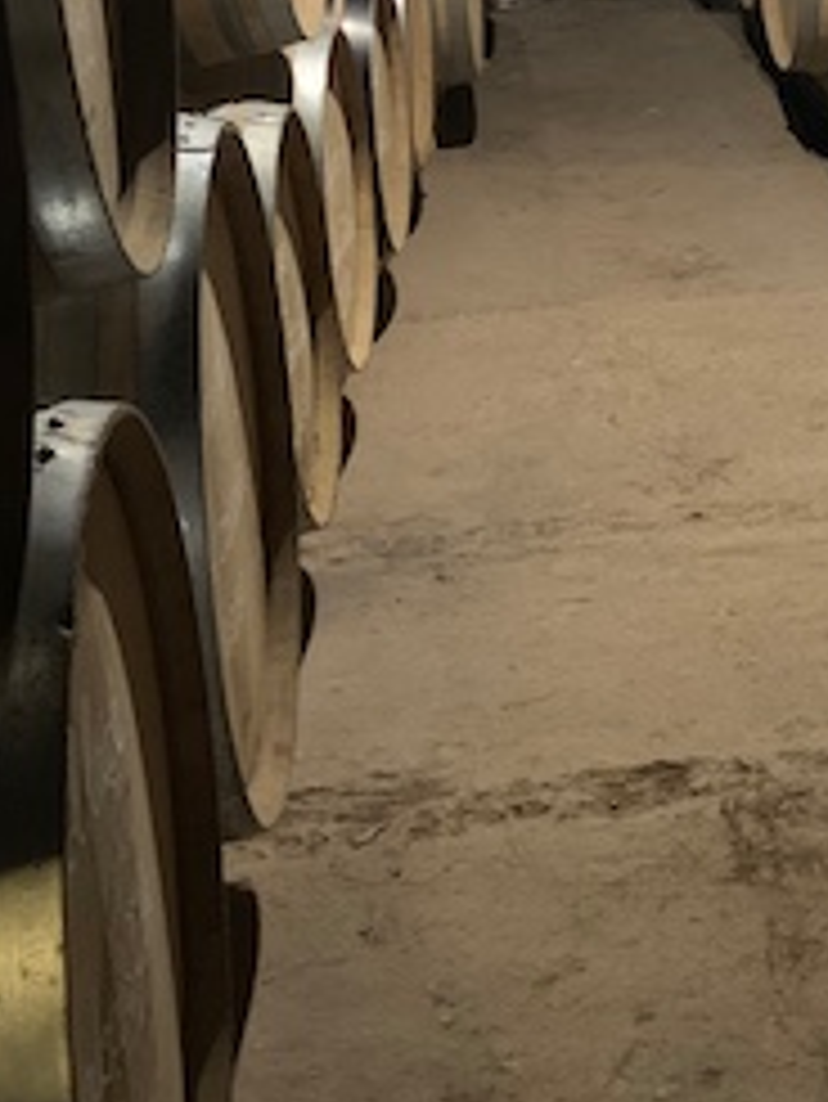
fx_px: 2167
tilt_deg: -22.1
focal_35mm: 68
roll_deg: +3.2
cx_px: 814
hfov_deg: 21.0
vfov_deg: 28.5
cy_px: 418
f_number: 1.8
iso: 640
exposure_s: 1/20
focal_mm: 4.25
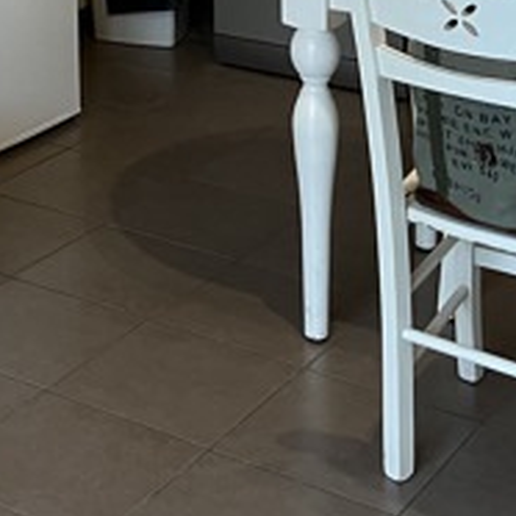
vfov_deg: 16.2
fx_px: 1670
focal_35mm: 99
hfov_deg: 17.2
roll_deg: +1.2
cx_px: 14
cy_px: -227
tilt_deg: -8.1
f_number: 1.6
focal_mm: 5.1
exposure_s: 1/50
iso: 125
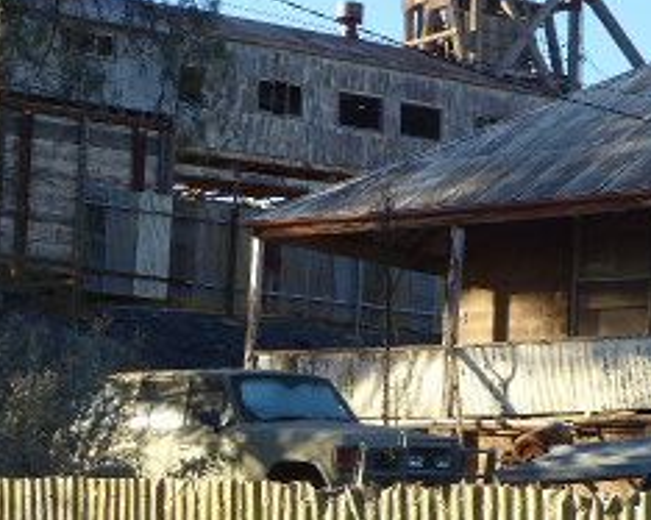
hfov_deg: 14.6
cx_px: 556
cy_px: 270
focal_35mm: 131
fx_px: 2523
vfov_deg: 11.8
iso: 80
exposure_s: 1/200
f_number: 4
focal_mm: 8.4
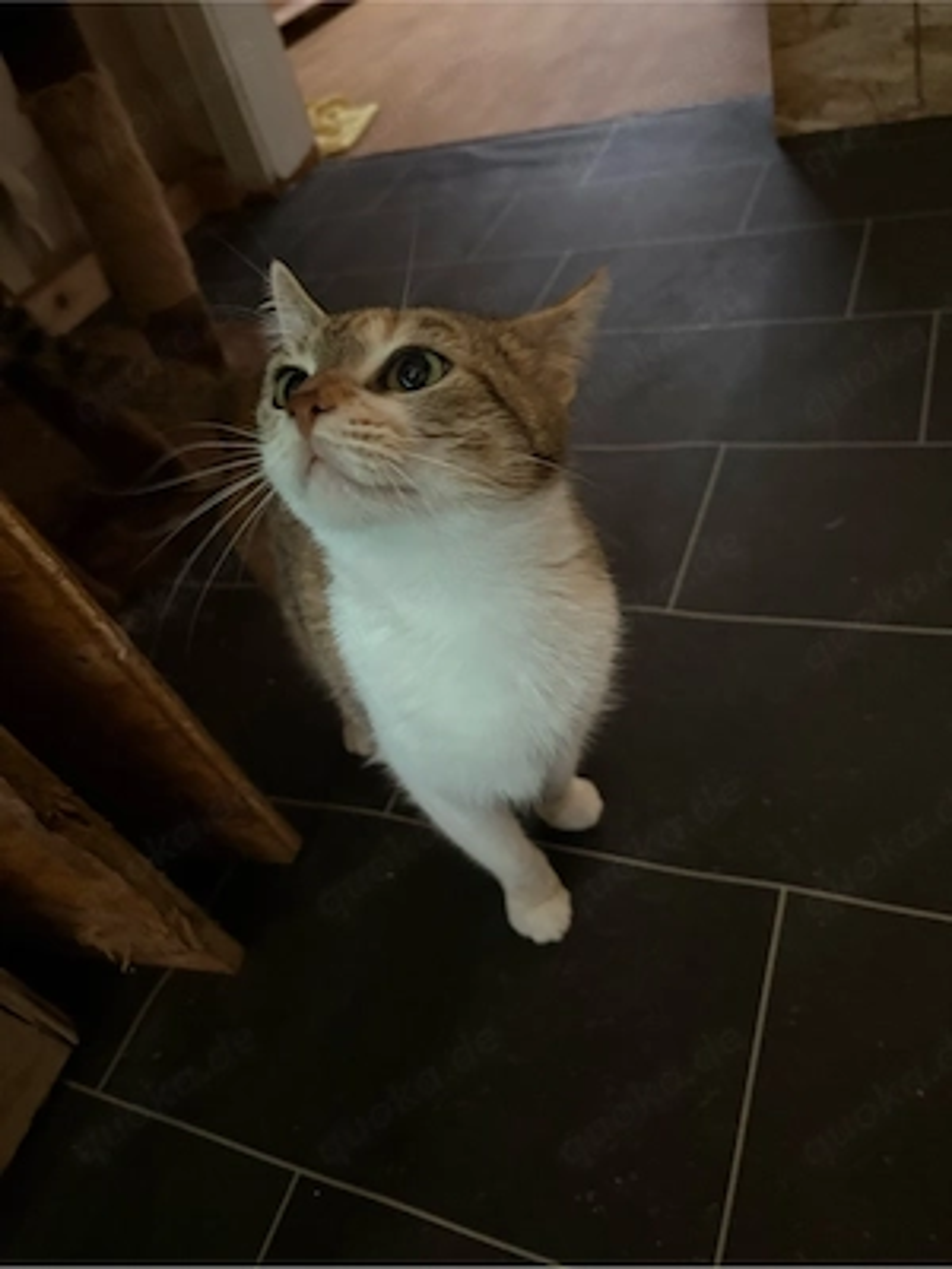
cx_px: 476
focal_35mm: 26
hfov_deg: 53.1
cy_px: 634
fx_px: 953
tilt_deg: -40.6
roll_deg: +18.9
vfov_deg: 67.3
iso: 1000
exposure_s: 1/18
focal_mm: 5.96
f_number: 1.6
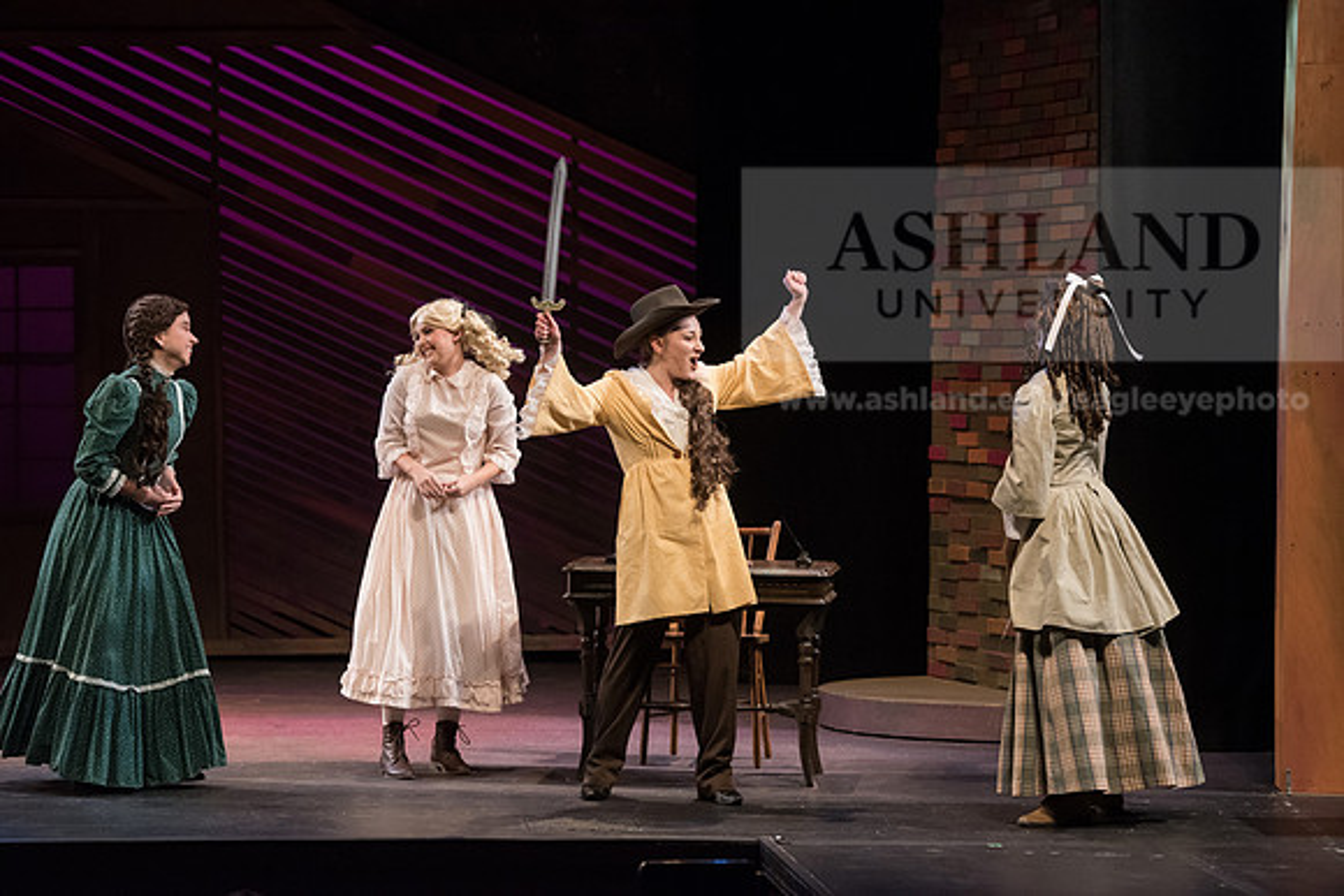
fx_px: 4107
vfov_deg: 12.5
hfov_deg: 18.6
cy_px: 448
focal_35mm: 110
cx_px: 672
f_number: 4.5
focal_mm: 110
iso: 5000
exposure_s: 1/400
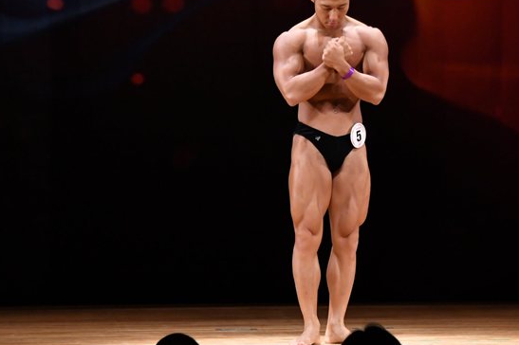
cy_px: 145
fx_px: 5201
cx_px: 329
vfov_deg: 3.8
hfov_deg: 5.7
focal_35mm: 361
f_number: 5.6
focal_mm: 170
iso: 4000
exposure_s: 1/400
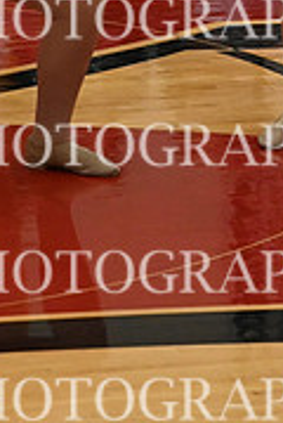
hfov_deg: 2.0
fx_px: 7987
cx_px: -81
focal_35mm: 680
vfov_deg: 3.0
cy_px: -173
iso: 5000
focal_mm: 140
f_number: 4
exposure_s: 1/400
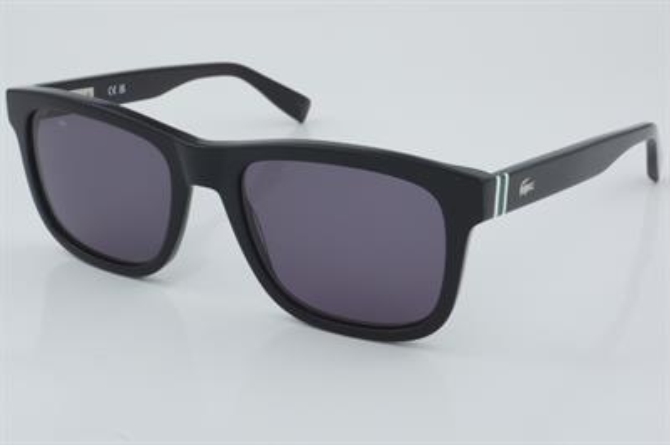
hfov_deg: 29.9
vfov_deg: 20.1
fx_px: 1255
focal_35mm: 68
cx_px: 335
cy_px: 222
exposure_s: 1/4
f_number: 32
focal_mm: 45
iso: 100
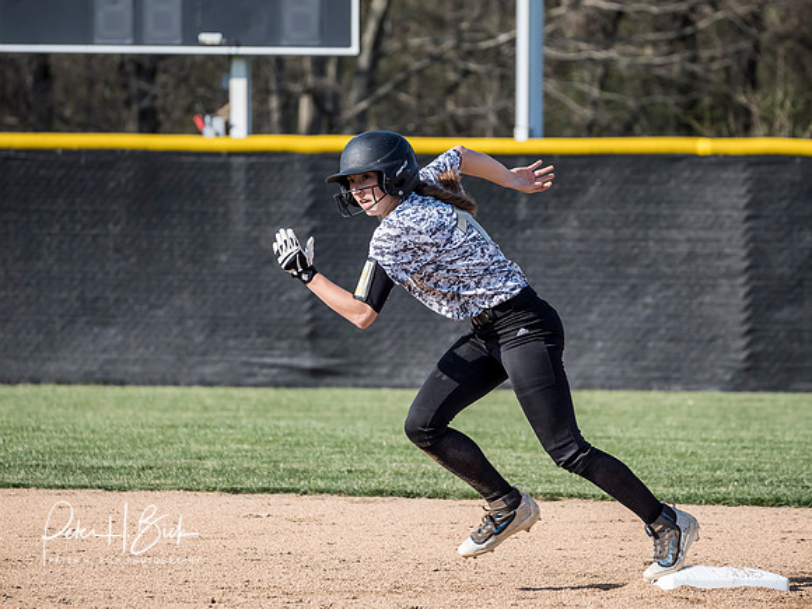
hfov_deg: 4.9
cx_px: 406
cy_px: 304
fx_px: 9406
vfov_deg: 3.7
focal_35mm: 401
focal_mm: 200
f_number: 5
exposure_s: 1/1000
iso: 400
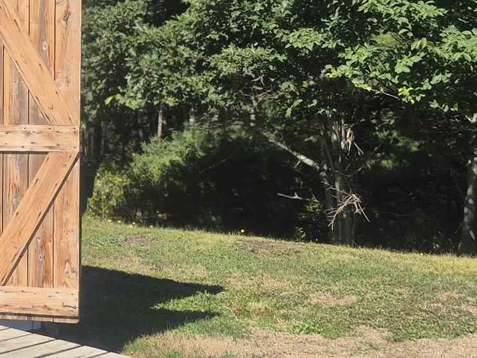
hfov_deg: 19.4
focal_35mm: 95
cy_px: 187
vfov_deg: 15.6
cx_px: -107
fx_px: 1309
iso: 25
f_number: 1.8
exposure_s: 1/1984
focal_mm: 5.4
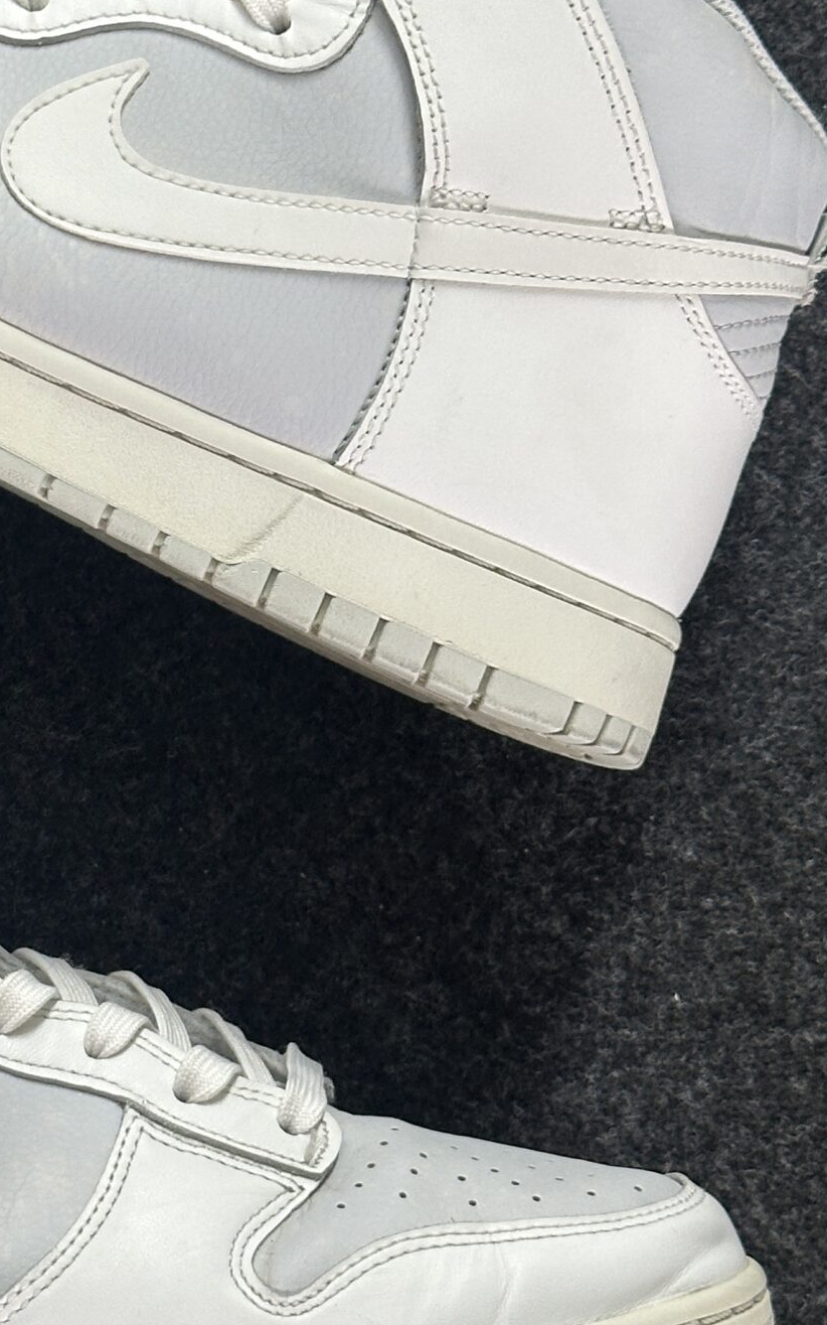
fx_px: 3572
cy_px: 696
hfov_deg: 13.0
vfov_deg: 21.0
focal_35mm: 99
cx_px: -22
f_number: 1.78
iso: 160
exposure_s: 1/50
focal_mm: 6.86
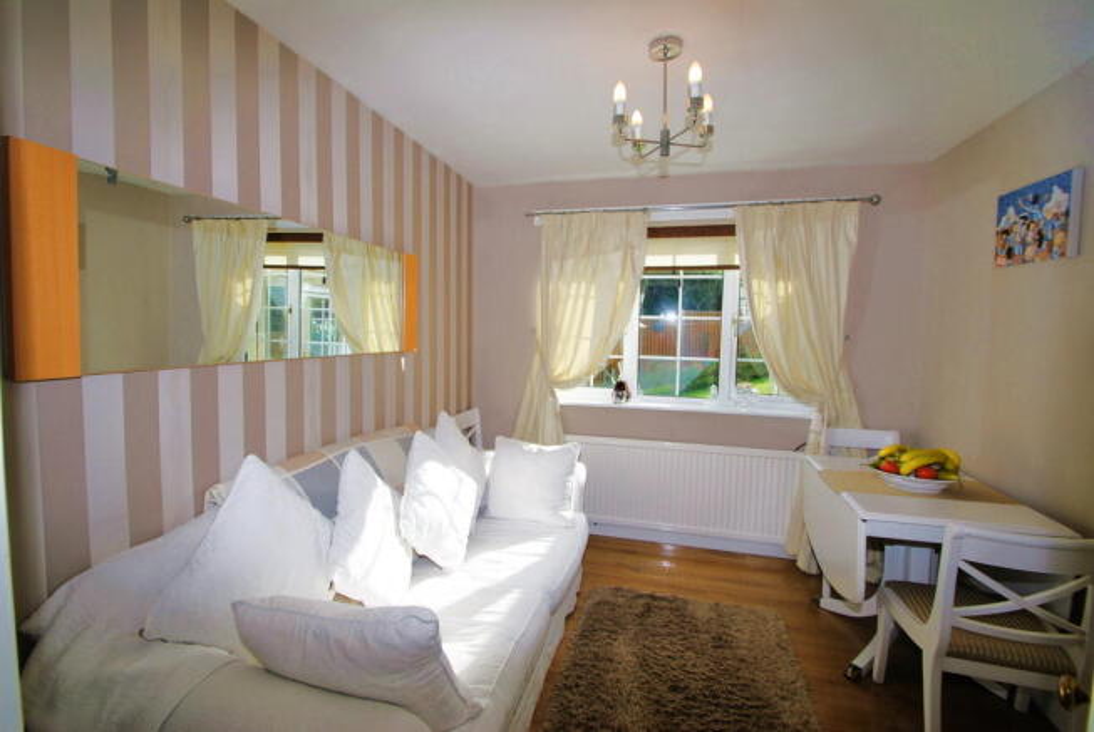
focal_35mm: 15
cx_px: 547
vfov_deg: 77.5
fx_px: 456
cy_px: 366
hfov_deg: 100.3
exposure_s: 1/200
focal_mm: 10
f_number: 7.1
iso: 100
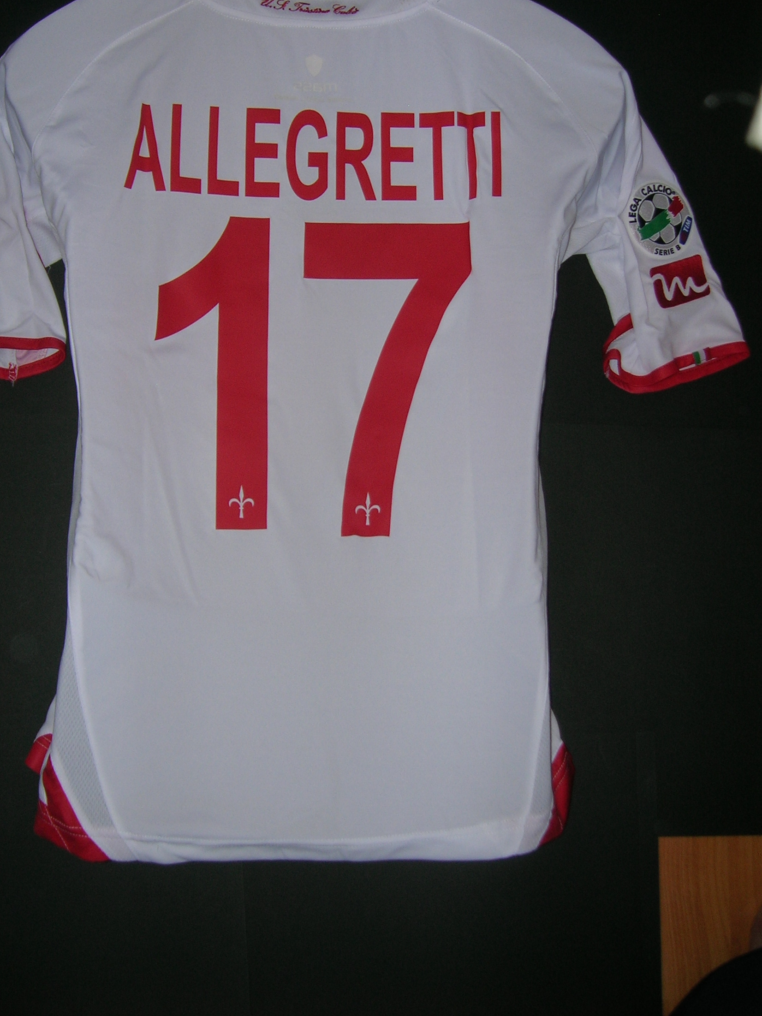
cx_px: 319
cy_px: 430
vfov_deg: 46.6
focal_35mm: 40
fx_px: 1174
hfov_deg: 35.9
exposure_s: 1/60.1
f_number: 2.9
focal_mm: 5.7
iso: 50
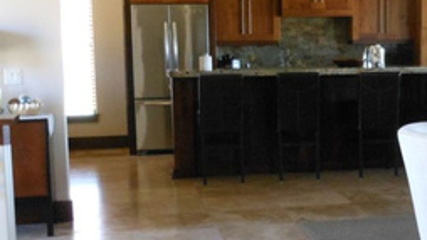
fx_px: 872
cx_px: 346
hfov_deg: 26.9
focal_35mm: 77
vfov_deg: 15.7
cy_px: 163
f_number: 3.7
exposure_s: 1/13
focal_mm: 5
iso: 400
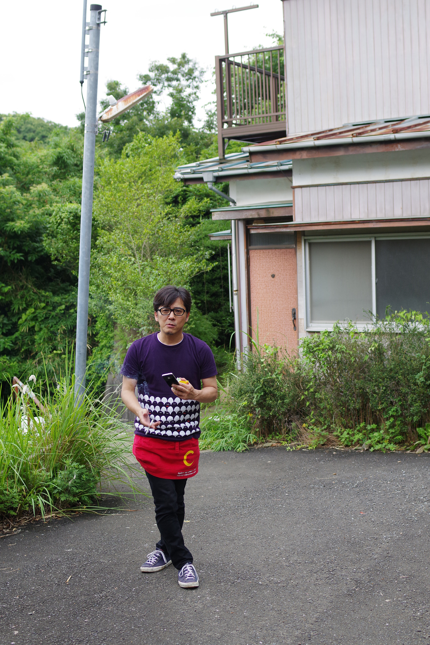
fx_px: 824
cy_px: 322
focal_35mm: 46
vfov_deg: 42.7
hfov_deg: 29.2
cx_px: 215
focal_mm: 31
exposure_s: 1/250
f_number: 4
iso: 200
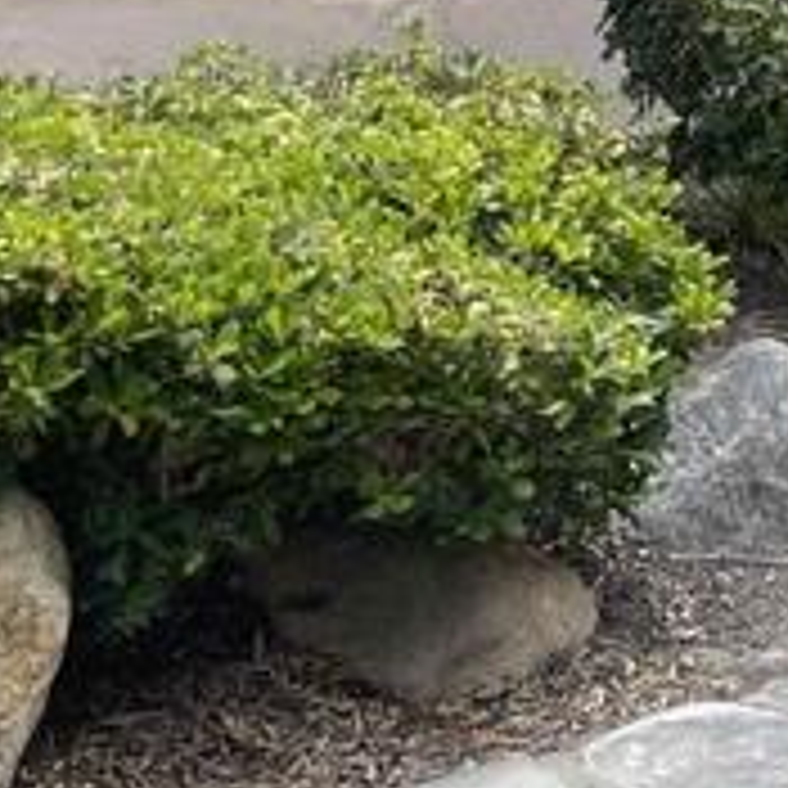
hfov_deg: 11.0
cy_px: -572
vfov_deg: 12.5
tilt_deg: +5.2
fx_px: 3322
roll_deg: -2.3
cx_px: 1999
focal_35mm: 129
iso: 32
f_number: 1.6
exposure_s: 1/1175
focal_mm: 5.1
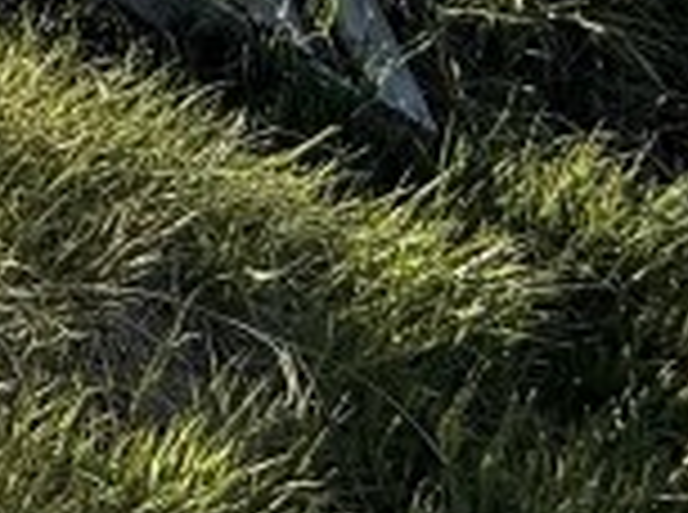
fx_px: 1864
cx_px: -1178
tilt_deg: -14.8
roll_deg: -4.2
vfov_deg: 13.1
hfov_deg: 12.7
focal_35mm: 94
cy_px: -576
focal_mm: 2.22
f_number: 2.2
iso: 64
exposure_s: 1/1368
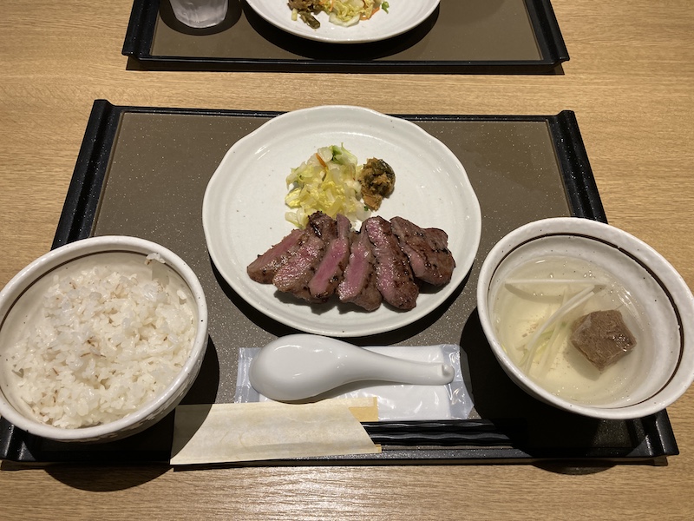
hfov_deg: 63.4
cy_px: 260
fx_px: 561
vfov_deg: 49.7
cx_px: 347
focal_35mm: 28
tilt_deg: -58.9
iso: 80
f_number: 1.8
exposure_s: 1/50
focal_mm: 3.99
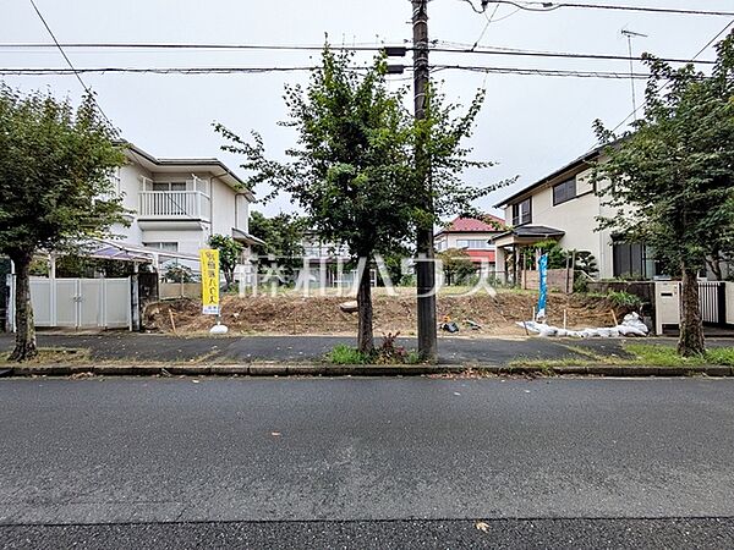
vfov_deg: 85.7
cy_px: 275
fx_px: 297
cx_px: 367
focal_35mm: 14
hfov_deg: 102.1
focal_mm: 1.83
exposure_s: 1/1218
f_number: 2.2
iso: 51
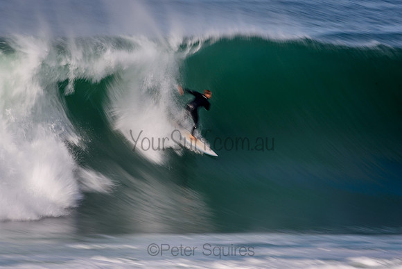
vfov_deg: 2.3
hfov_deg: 3.4
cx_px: 201
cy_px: 134
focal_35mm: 600
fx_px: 6701
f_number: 18
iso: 100
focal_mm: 400
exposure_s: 1/20
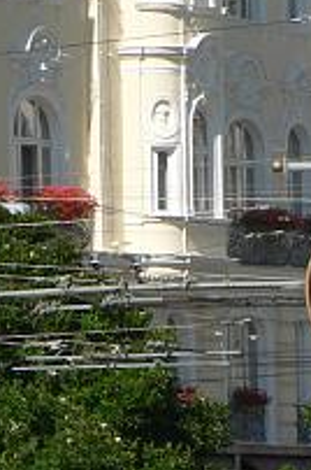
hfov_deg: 2.1
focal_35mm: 664
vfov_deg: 3.1
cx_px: -476
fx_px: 8633
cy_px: -154
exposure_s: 1/500
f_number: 5.6
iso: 80
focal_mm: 26.8
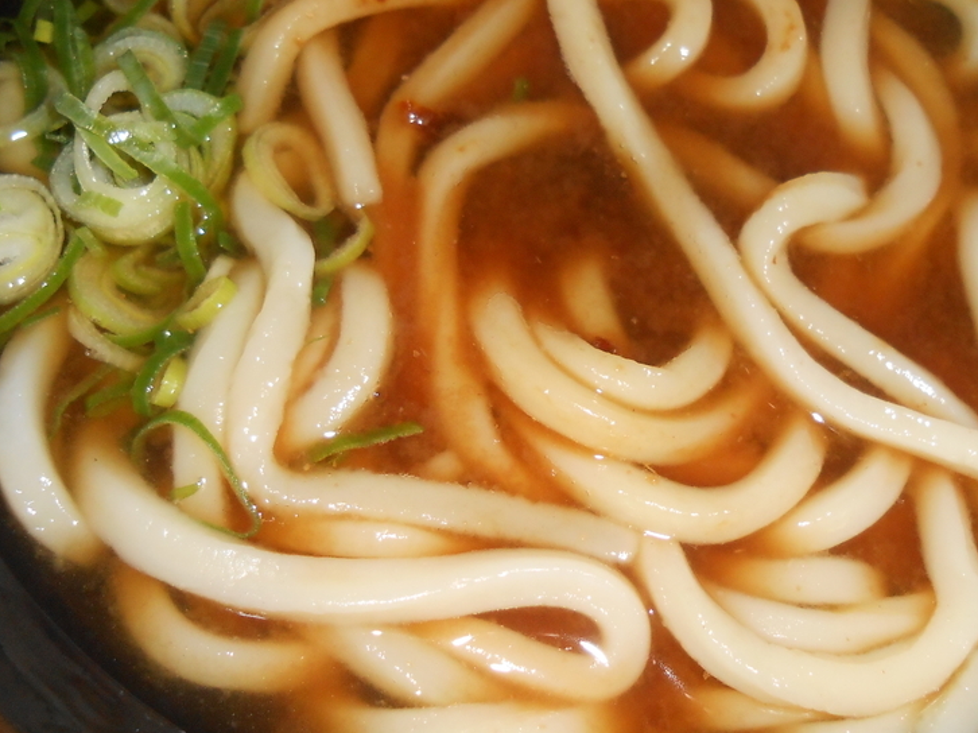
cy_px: 292
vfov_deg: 33.5
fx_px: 1214
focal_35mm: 43
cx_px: 559
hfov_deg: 43.8
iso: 200
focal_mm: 4.6
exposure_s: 1/25
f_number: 11.5
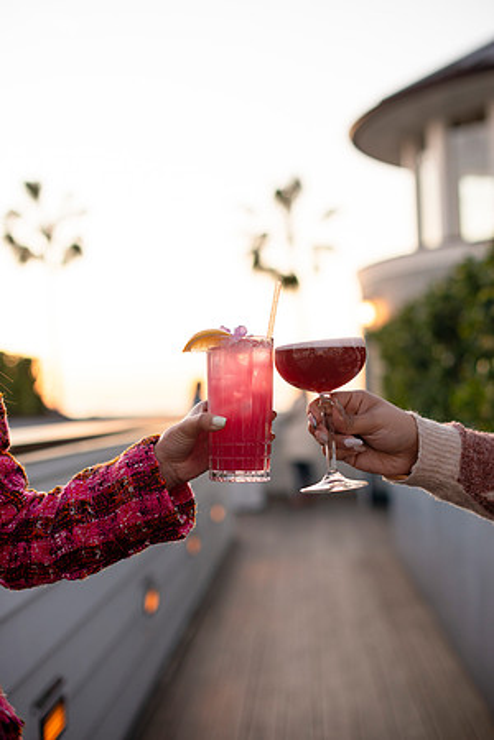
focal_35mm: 50
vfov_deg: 39.6
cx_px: 247
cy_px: 370
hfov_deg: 27.0
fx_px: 1029
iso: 320
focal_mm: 50
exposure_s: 1/200
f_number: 2.5
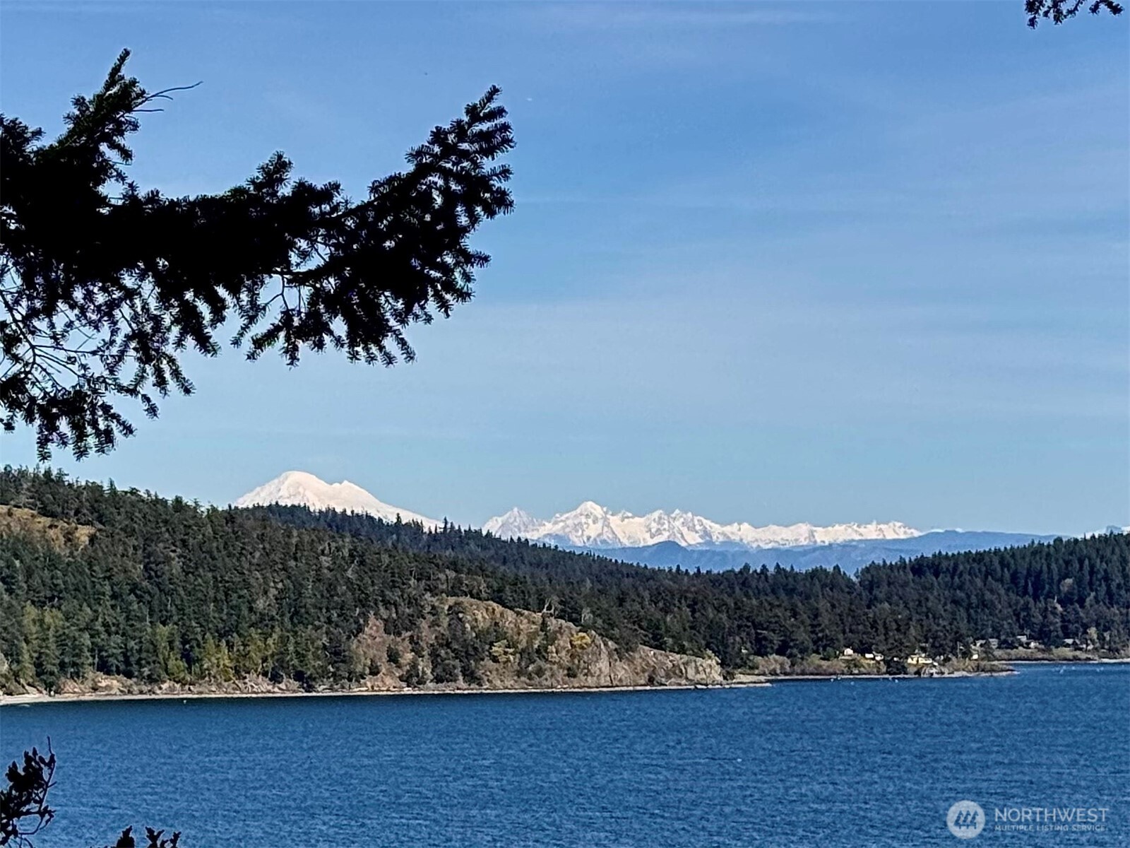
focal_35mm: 48
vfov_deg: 30.3
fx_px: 1567
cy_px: 424
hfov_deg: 39.7
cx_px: 565
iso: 64
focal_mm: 6.76
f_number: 1.78
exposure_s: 1/5376
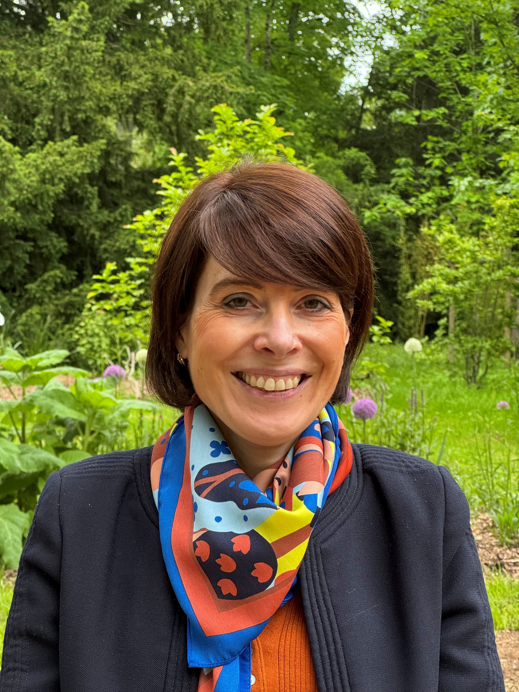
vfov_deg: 25.3
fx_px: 1539
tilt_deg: -1.0
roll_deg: -0.5
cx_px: 260
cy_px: 346
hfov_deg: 19.1
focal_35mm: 77
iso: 160
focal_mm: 9
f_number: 2.8
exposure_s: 1/99
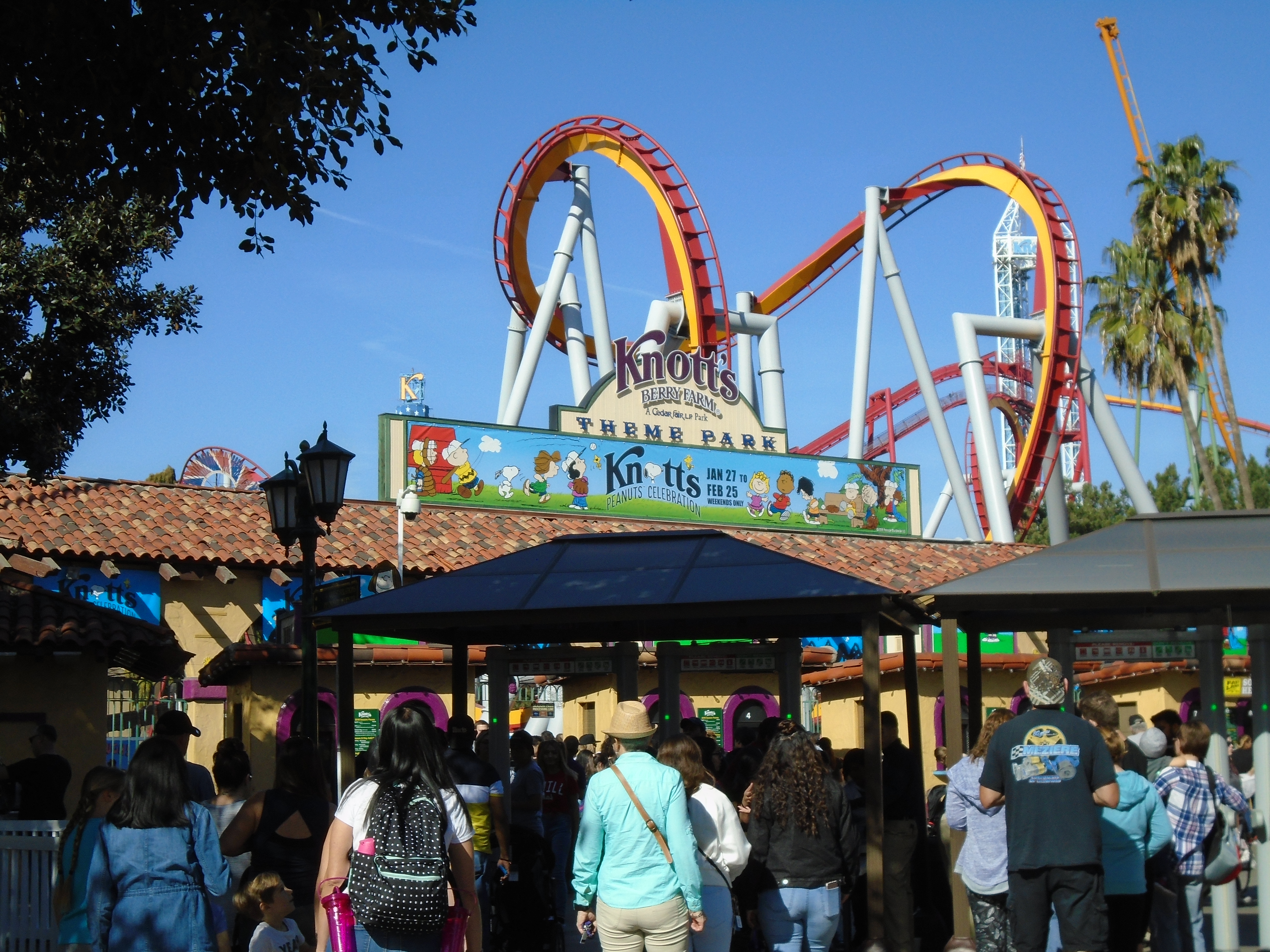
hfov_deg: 33.2
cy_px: 476
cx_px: 635
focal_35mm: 58
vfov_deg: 25.2
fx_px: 2128
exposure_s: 1/640
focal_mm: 10.2
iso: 100
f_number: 4.9
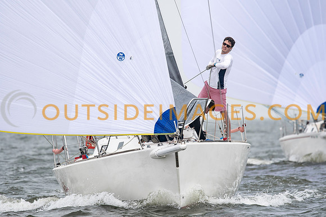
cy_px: 108
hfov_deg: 4.6
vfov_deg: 3.1
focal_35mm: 450
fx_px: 4076
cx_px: 163
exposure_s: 1/2500
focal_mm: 300
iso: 400
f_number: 5
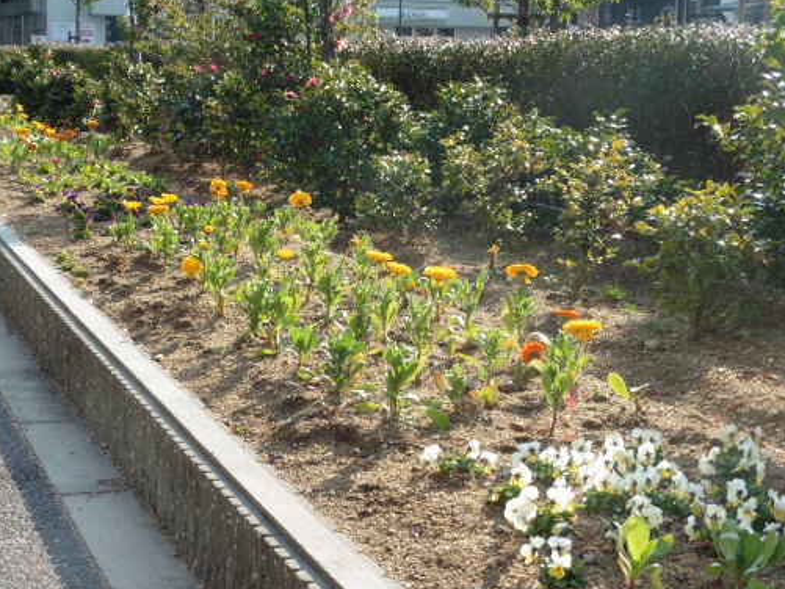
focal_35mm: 69
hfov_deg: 28.0
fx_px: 1565
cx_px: 287
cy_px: 241
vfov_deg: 21.3
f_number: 5.6
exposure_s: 1/125
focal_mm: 9.7
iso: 100
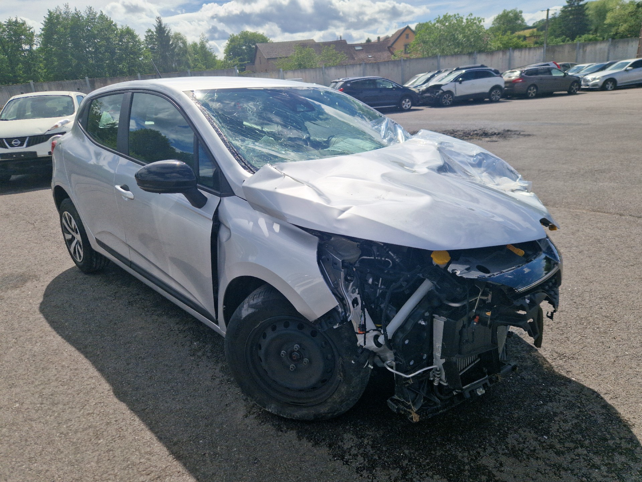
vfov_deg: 58.9
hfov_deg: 73.9
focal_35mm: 23
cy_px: 241
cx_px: 321
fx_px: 427
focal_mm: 5.4
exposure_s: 1/3333
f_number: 1.8
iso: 50
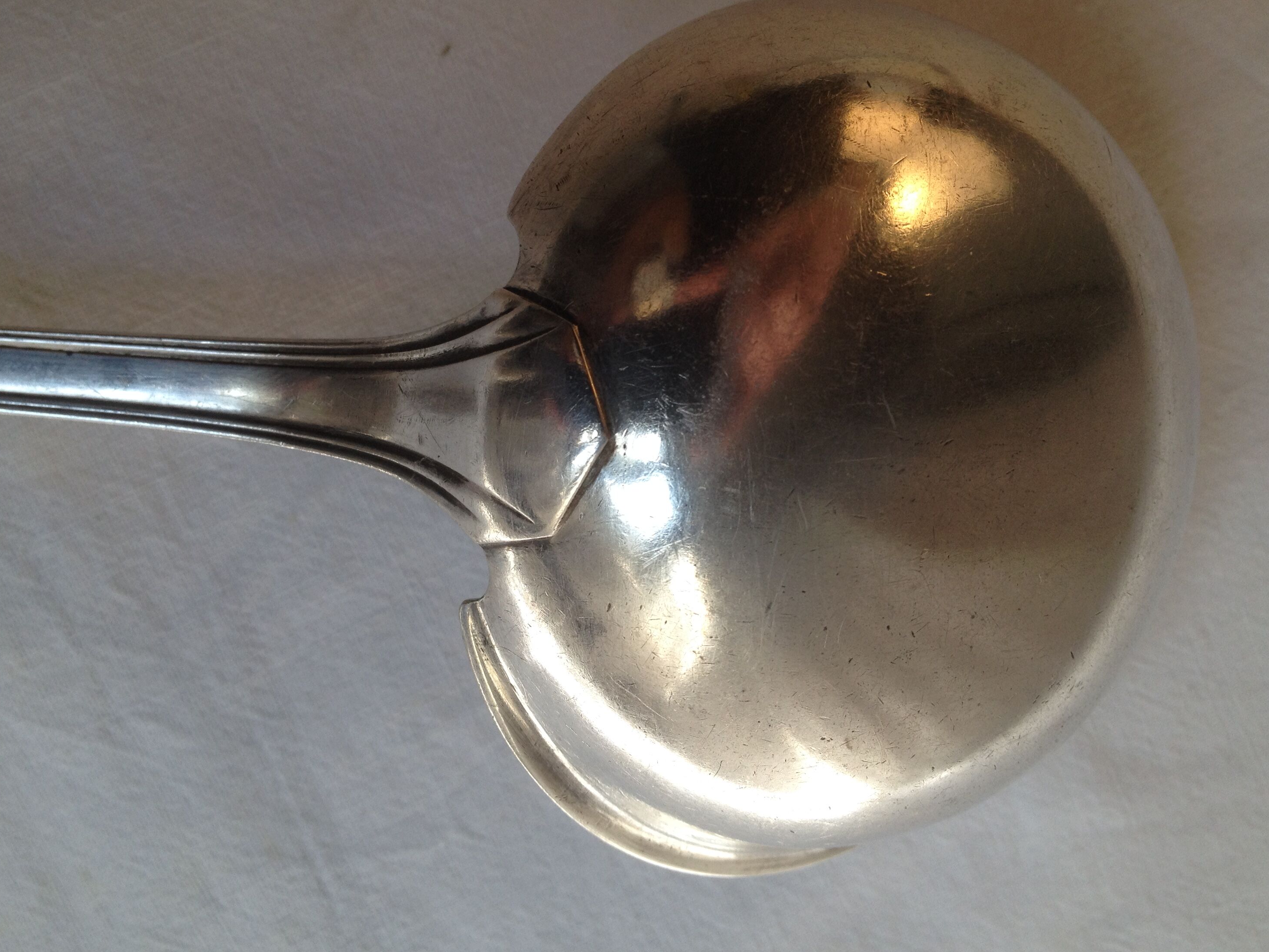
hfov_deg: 47.8
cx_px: 597
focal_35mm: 39
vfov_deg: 36.8
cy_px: 447
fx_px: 1430
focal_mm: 4.28
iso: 50
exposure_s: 1/244
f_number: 2.4
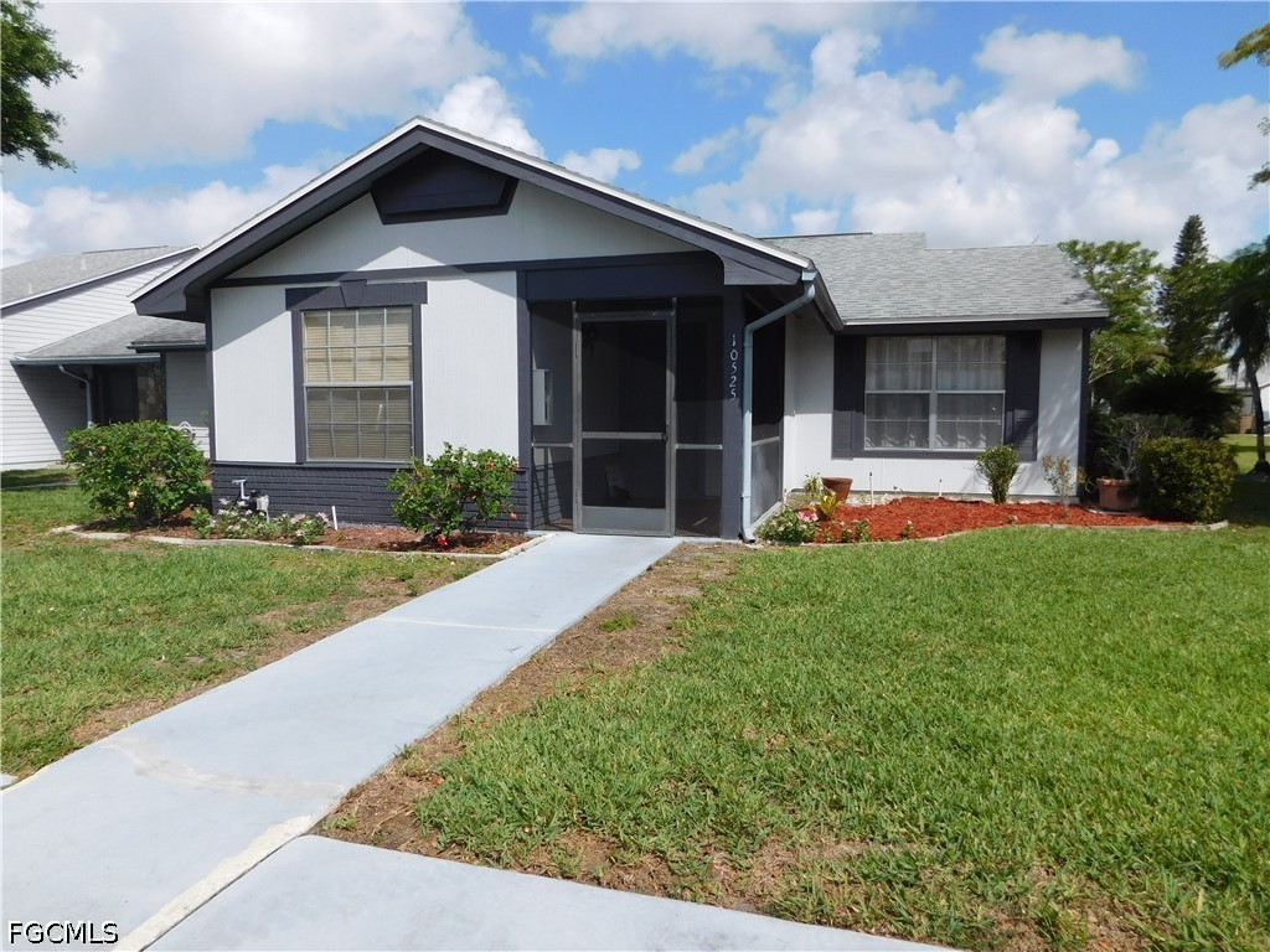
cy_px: 476
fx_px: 844
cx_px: 635
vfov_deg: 58.9
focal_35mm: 23
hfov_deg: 73.9
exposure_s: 1/640
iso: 125
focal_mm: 4
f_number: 6
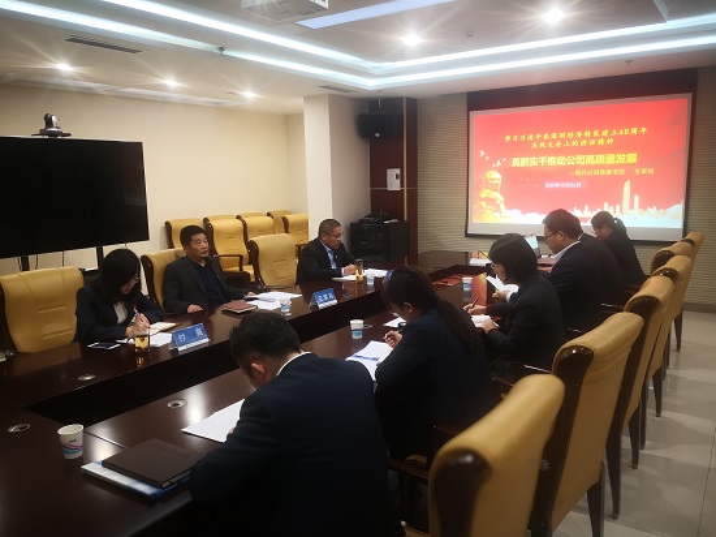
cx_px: 358
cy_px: 268
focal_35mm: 27
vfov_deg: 51.3
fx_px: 558
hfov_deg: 65.3
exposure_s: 1/33.3
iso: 160
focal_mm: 3.95
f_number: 4
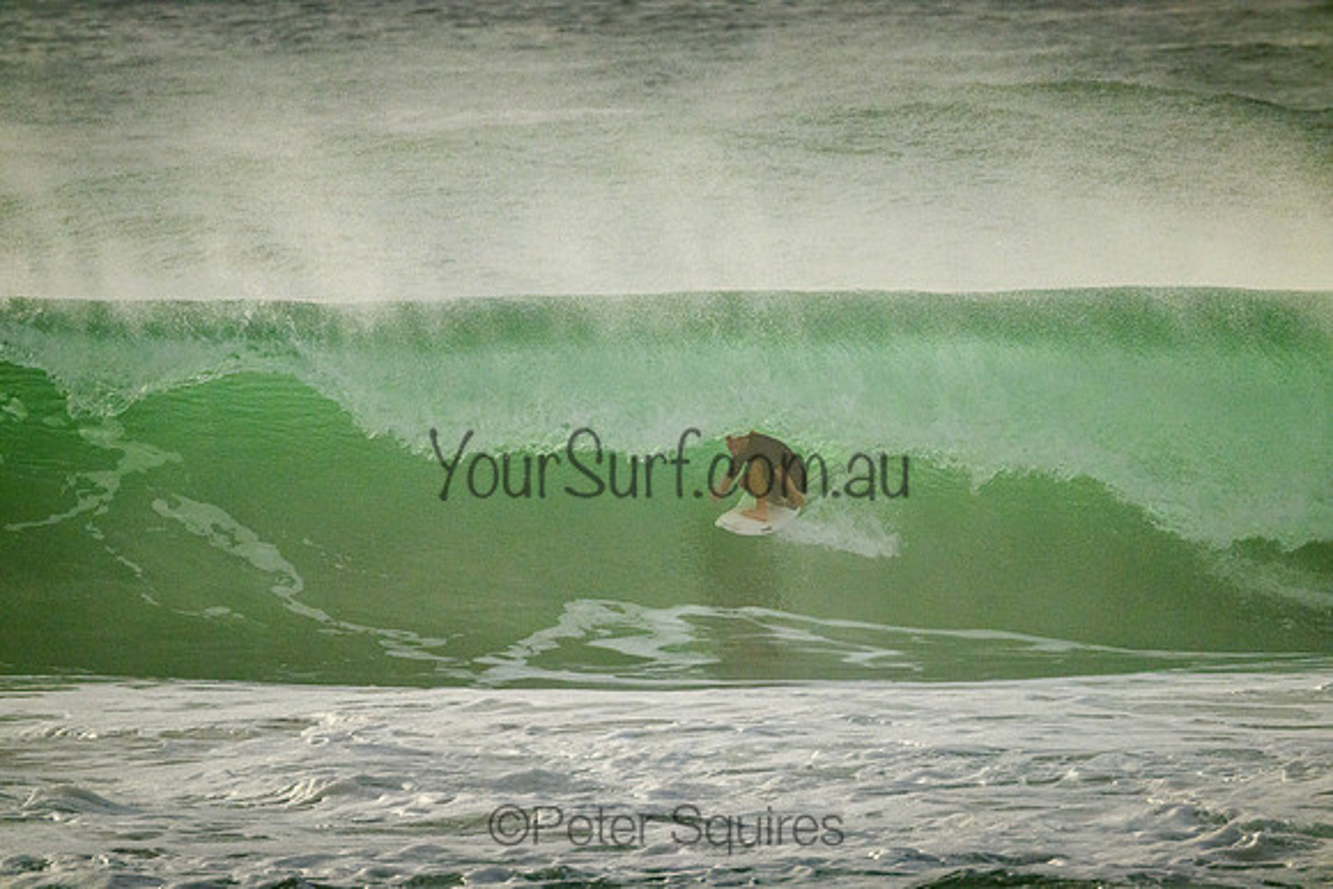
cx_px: 666
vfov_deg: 1.7
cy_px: 444
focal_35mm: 800
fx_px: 29628
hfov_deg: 2.6
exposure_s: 1/8000
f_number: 11
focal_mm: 800
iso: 3200
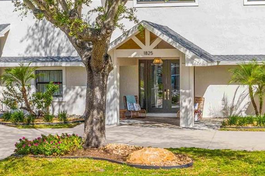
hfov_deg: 26.2
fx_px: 566
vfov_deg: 17.6
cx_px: 171
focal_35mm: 77
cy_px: 40
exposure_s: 1/500
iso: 100
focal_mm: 10.26
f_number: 5.6
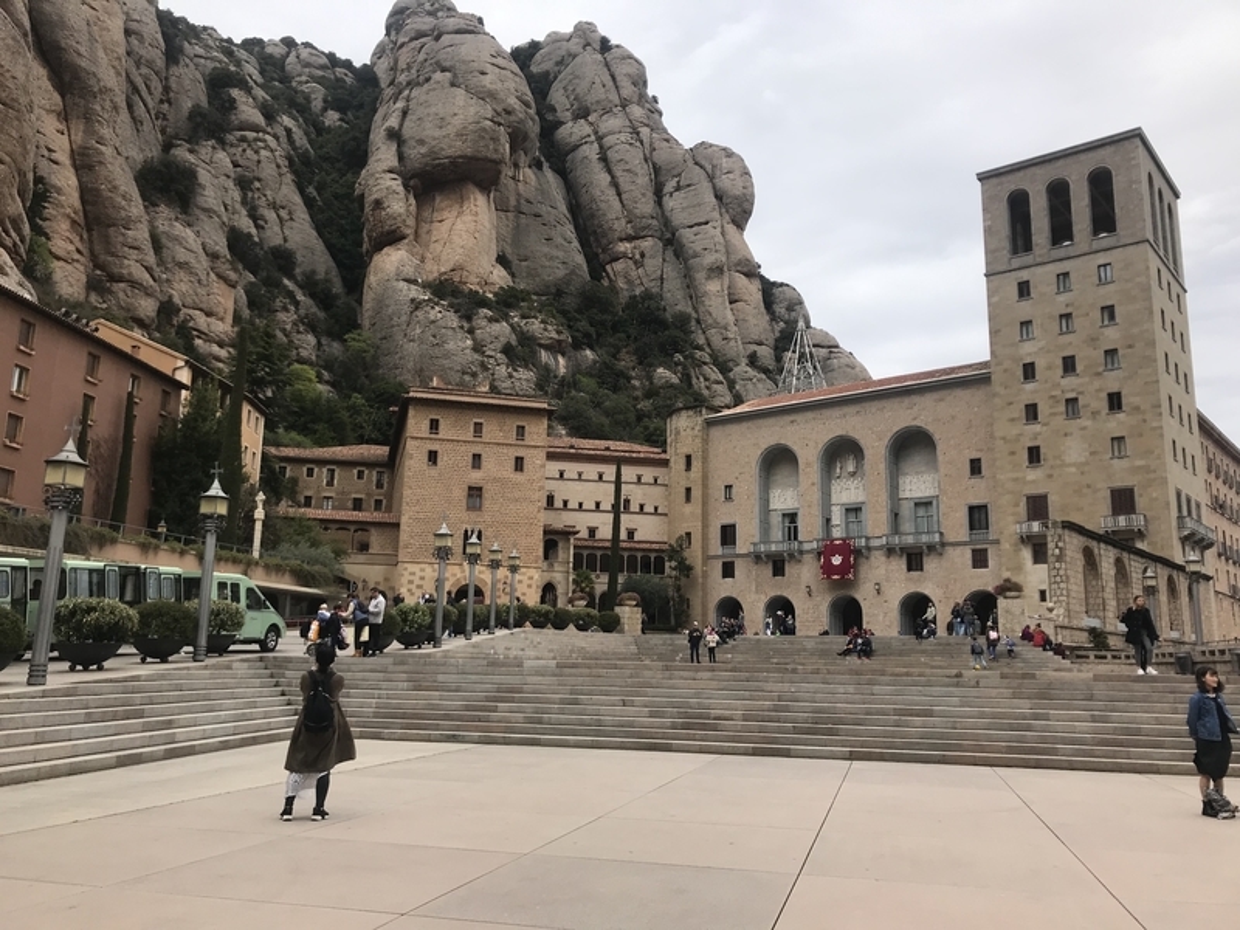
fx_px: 1003
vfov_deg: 49.7
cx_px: 620
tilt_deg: +12.6
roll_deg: -2.1
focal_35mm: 28
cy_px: 465
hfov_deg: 63.4
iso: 20
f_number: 1.8
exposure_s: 1/1429
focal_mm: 3.99
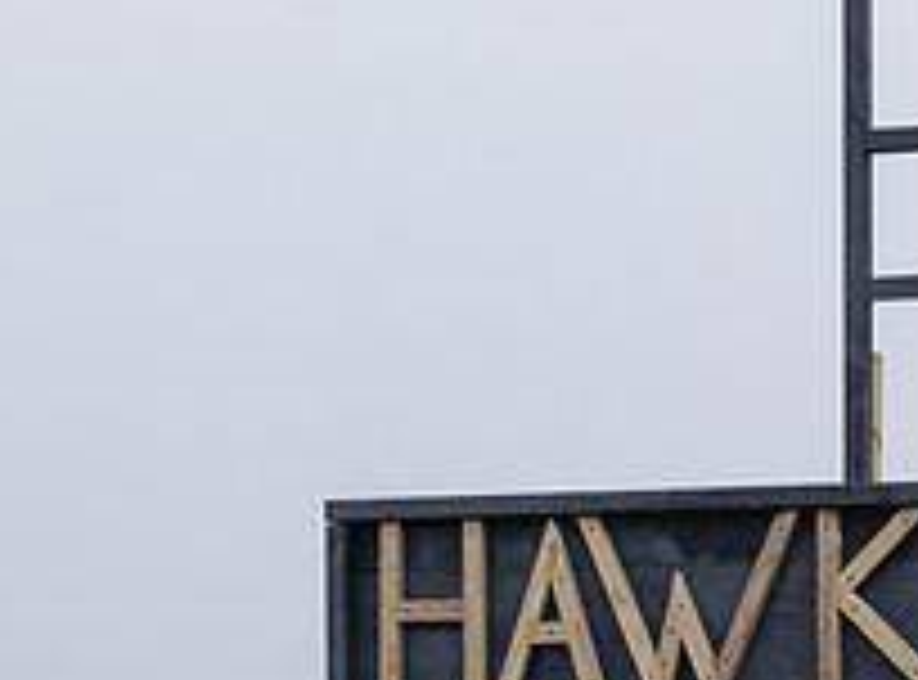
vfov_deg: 10.2
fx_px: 3722
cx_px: 990
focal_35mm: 141
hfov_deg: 13.8
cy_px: 855
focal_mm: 18.6
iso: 200
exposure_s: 1/125
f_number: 3.5
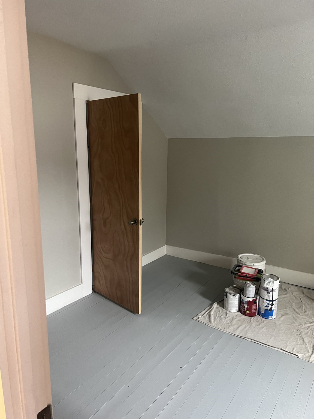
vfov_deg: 67.3
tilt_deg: -10.6
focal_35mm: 26
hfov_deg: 53.1
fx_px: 314
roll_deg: -0.2
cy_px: 210
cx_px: 157
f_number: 1.5
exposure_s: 1/60
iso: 500
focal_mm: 5.7
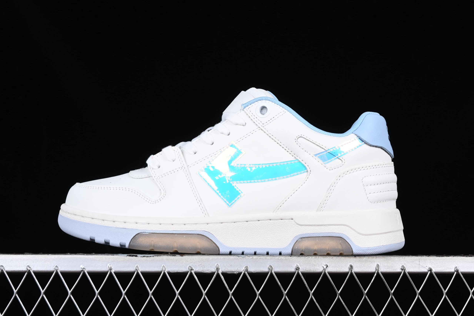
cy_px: 158
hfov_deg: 27.0
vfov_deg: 18.2
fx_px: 987
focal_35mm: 75
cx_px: 237
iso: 160
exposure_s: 1/100
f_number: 8
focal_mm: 50
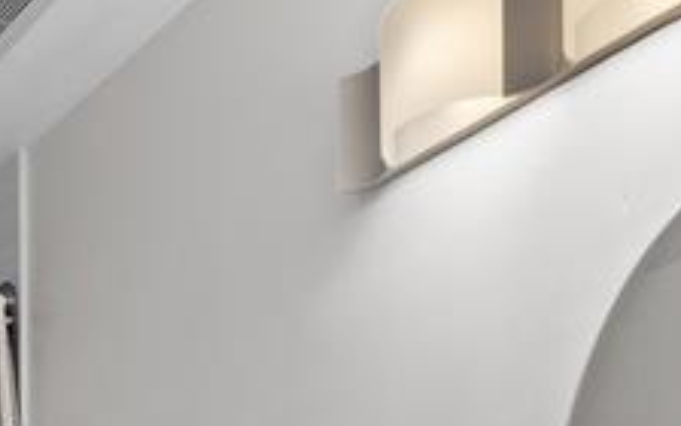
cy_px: 770
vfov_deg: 15.8
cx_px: 88
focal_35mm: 70
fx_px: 1299
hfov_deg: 28.4
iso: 400
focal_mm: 15
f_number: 7.1
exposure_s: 1/6
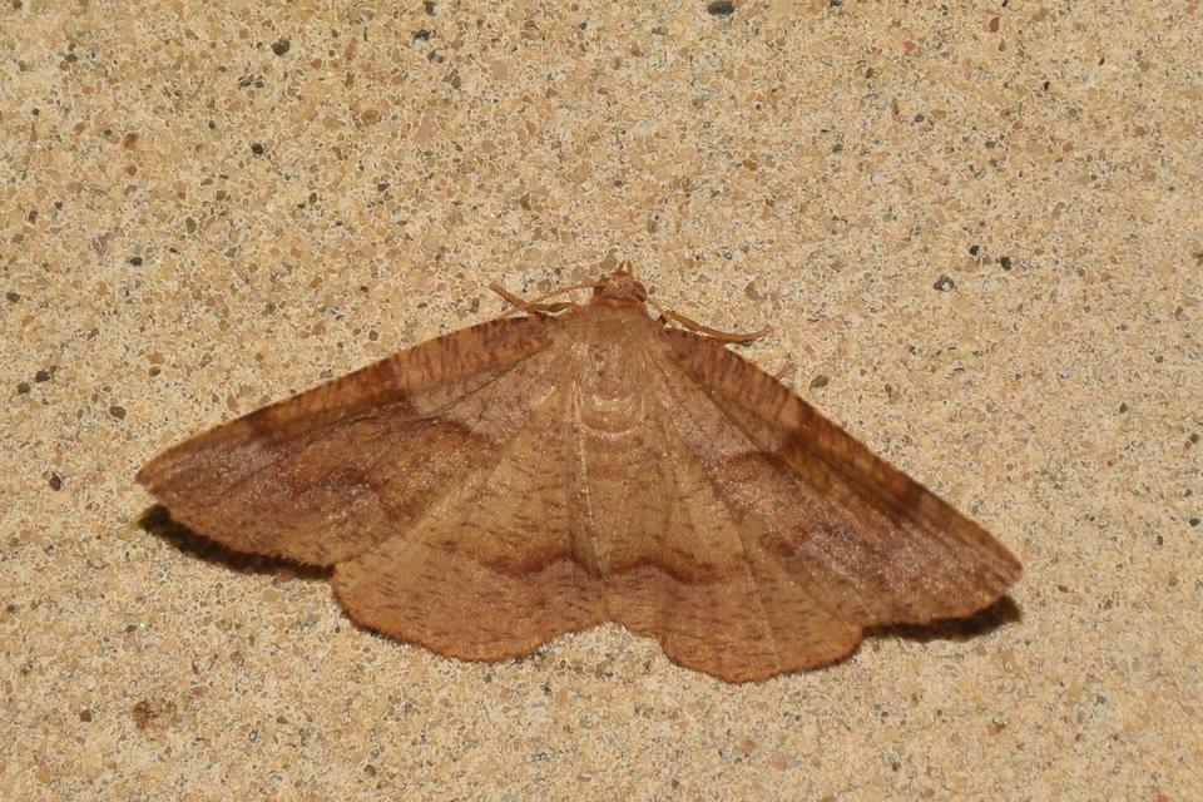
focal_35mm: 210
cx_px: 602
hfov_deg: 9.8
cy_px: 401
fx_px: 7017
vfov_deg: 6.5
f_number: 14
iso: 400
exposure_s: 1/200
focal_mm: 140
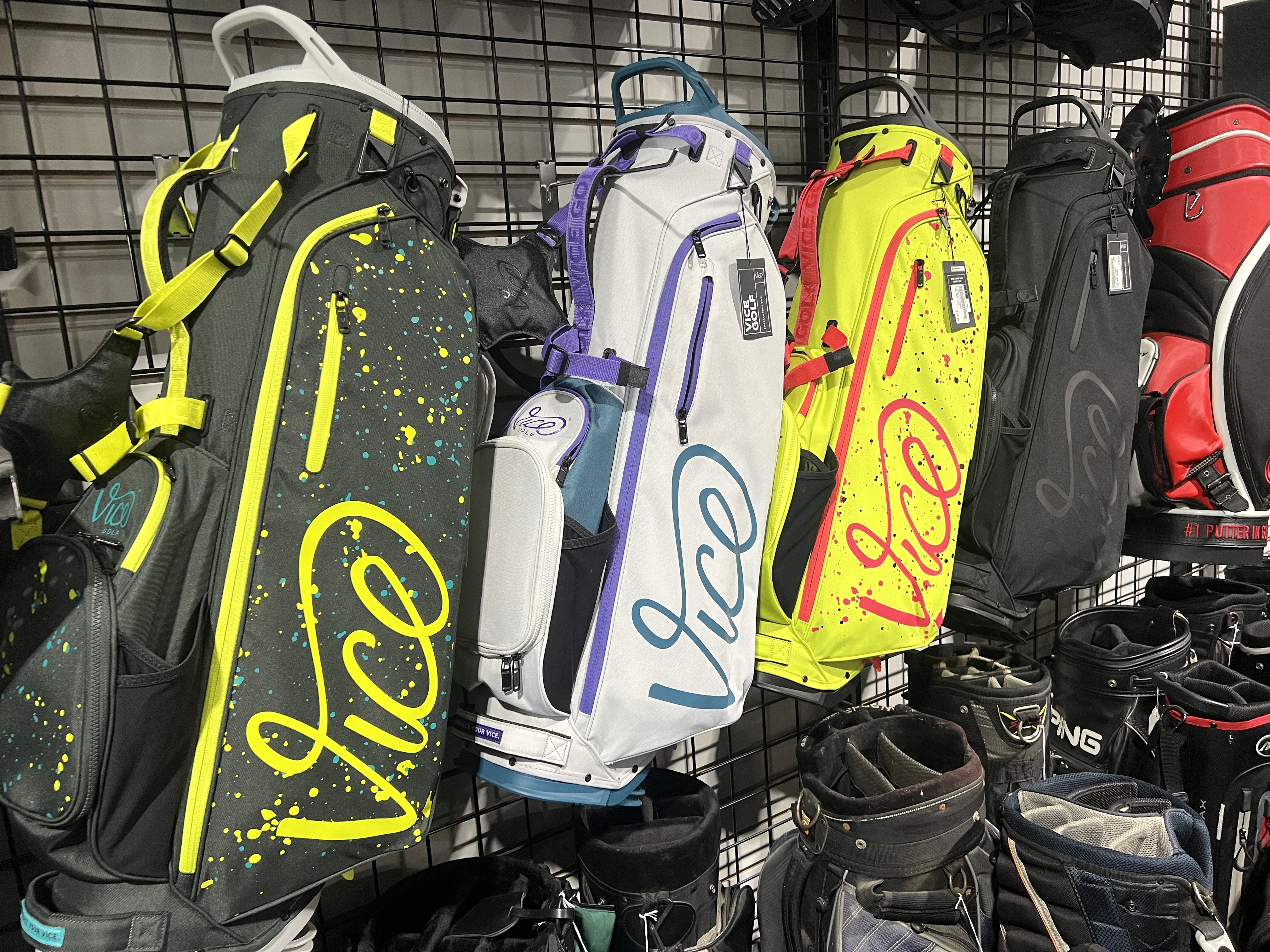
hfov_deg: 67.3
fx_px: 954
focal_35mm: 26
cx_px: 635
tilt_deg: -10.5
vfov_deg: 53.1
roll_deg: +5.3
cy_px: 476
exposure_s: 1/79
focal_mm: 5.7
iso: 125
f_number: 1.5
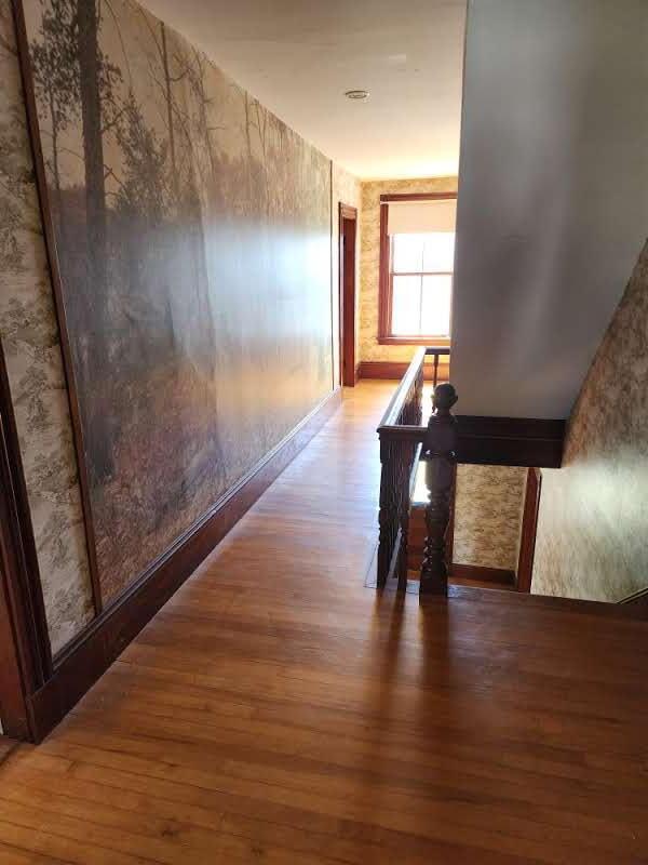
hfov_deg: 58.9
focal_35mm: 23
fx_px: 574
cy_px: 432
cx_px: 324
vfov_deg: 73.9
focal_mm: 6.4
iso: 400
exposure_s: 1/120
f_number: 1.8
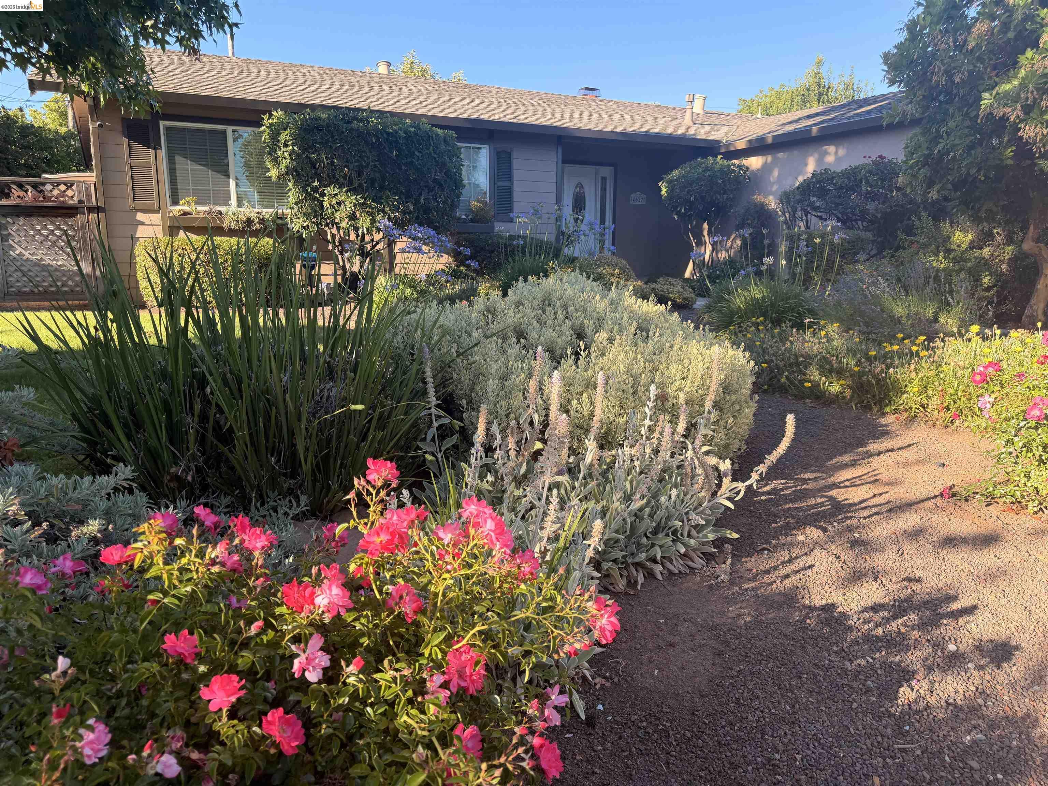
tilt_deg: -12.5
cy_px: 393
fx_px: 727
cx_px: 524
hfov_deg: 71.6
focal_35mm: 24
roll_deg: -1.7
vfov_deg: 56.8
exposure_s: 1/1060
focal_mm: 6.76
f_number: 1.78
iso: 100
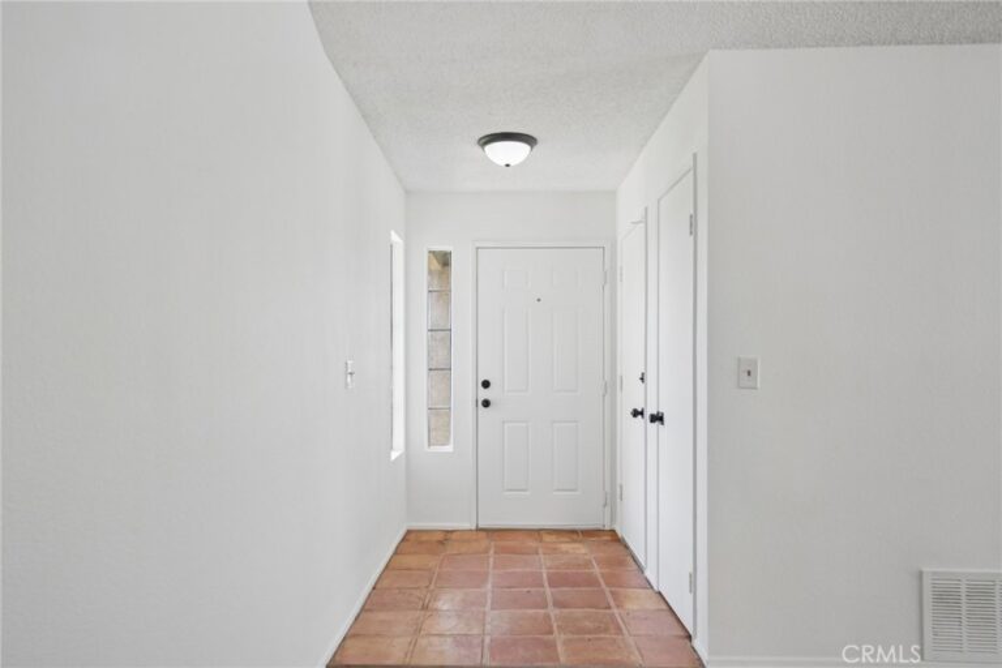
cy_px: 334
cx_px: 501
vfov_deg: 53.1
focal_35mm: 24
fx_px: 668
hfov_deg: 73.7
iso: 320
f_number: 10
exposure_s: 1/30
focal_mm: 24
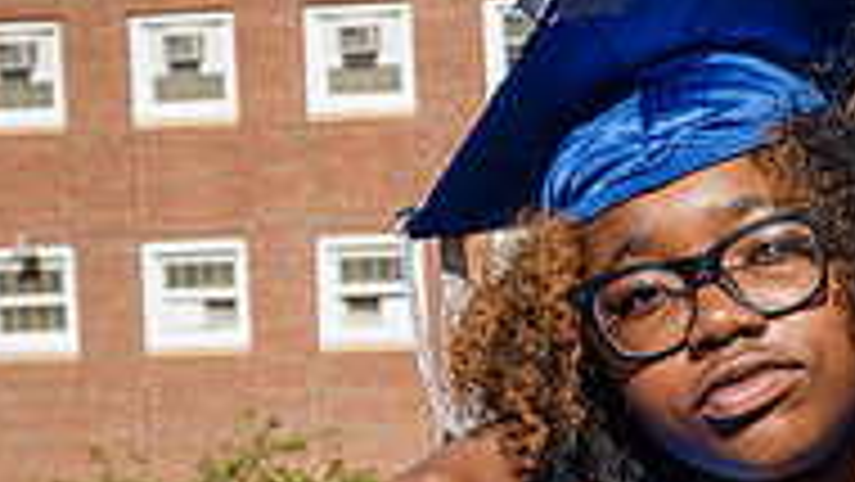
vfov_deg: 9.3
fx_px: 2925
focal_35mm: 129
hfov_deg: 15.1
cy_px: 516
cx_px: 1374
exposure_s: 1/800
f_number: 6.3
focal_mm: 35
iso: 400
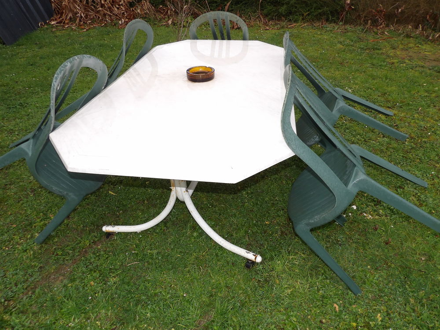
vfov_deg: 56.8
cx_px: 220
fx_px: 305
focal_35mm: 24
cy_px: 165
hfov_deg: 71.6
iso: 100
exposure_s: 1/135
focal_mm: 4.3
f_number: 3.2
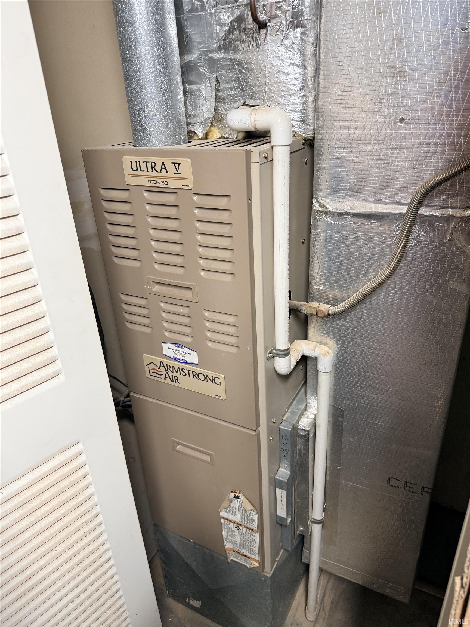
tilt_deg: -26.5
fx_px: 434
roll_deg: +3.0
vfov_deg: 71.6
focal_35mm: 24
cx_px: 235
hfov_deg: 56.8
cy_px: 314
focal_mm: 6.76
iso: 200
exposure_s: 1/60
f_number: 1.78
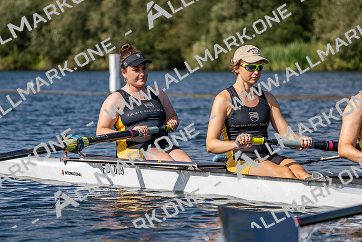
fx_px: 2011
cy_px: 121
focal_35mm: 200
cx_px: 181
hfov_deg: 10.3
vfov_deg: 6.9
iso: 125
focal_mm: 200
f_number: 5.6
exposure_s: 1/1600
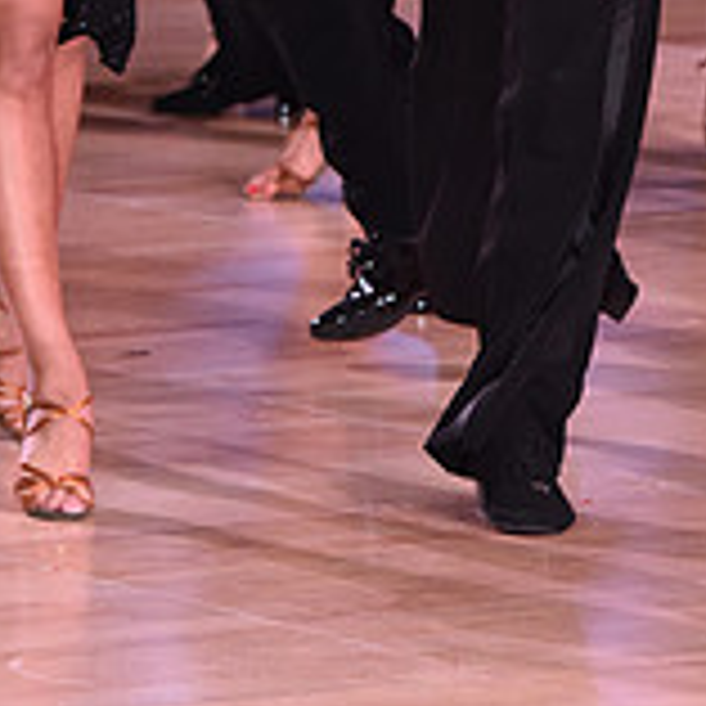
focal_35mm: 407
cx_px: 281
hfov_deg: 4.3
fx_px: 9391
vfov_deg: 4.3
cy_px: -175
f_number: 5
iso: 1600
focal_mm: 130
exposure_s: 1/250
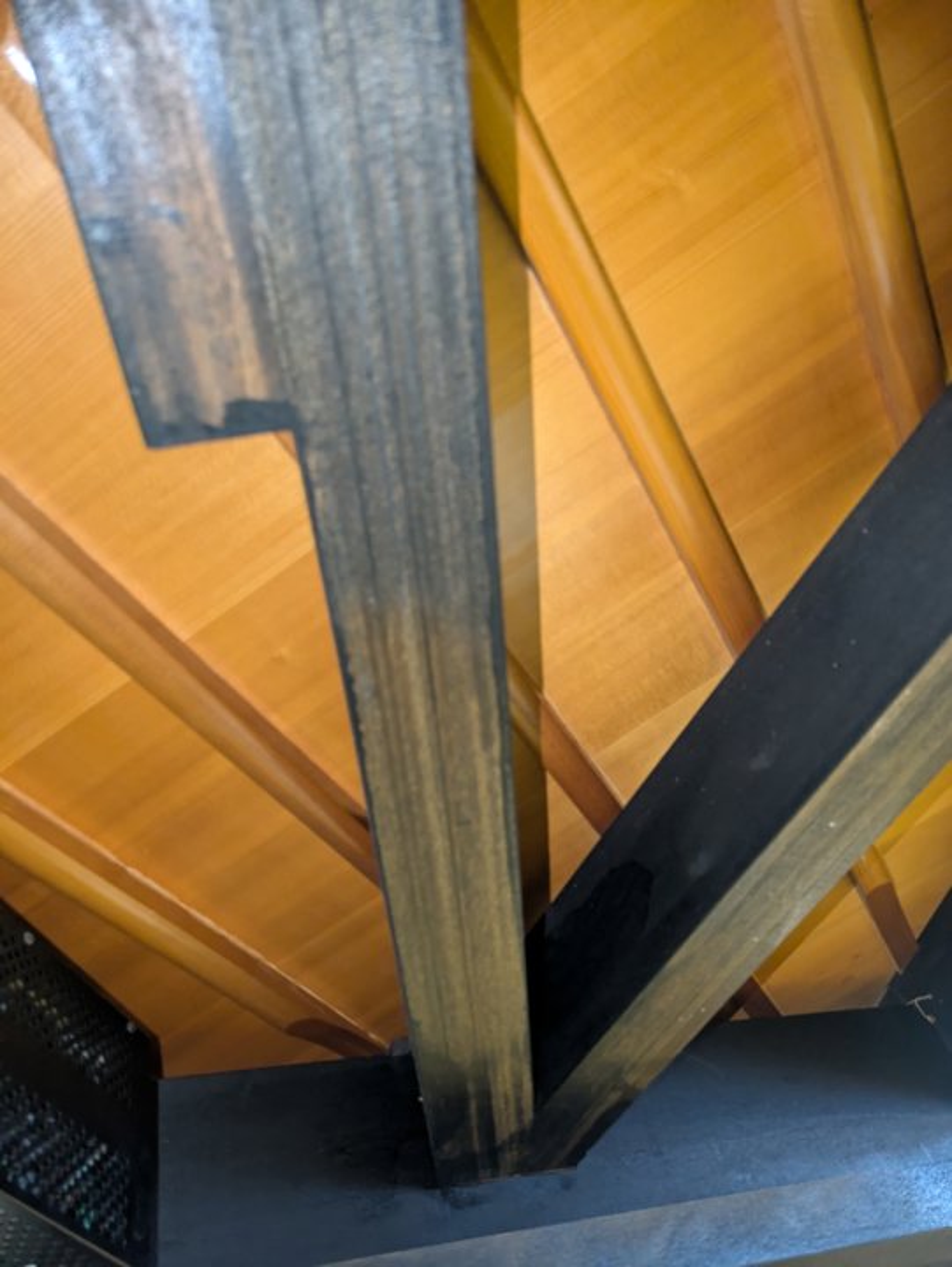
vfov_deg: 69.4
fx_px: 916
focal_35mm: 25
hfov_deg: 54.9
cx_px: 476
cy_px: 634
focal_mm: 5.43
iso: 813
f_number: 1.89
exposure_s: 1/24
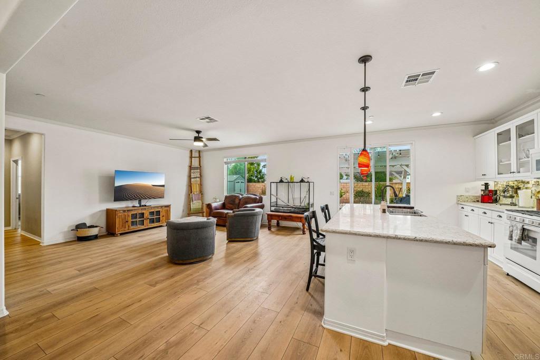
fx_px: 180
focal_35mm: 12
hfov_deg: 112.6
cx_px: 270
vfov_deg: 90.0
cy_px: 180
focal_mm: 12
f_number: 8
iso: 640
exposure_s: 1/30
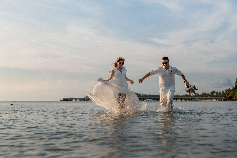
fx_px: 339
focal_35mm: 51
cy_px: 80
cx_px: 116
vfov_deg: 26.3
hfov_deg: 38.6
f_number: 2.8
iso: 1000
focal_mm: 50
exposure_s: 1/8000
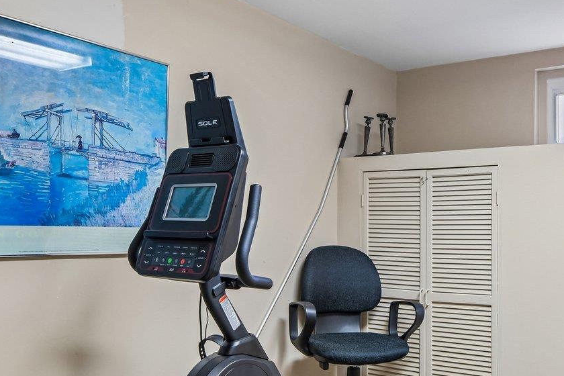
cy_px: 215
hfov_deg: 48.4
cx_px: 390
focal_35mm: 39
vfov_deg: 34.1
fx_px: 611
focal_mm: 16
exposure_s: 1/25
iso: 400
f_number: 9
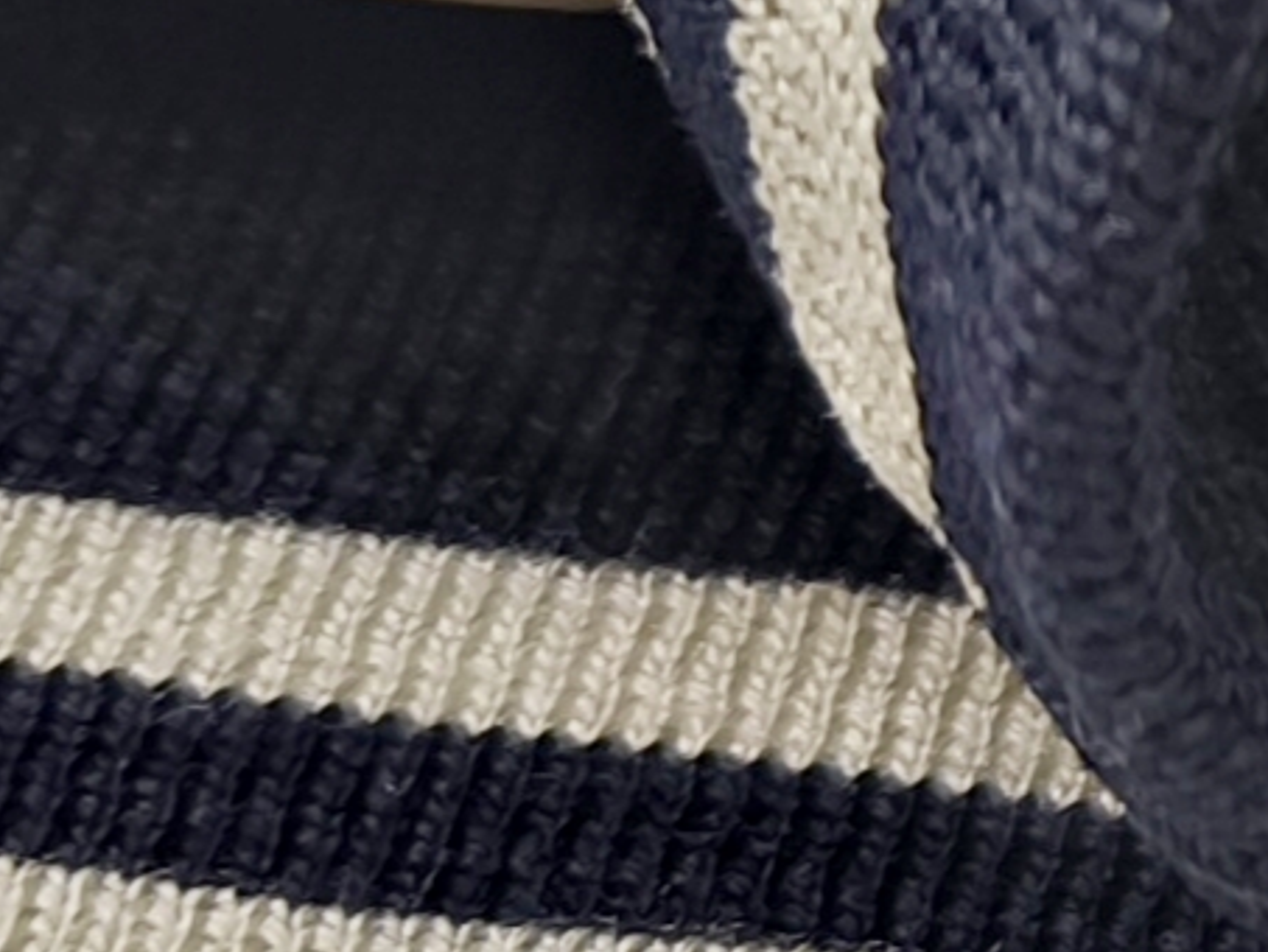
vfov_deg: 8.8
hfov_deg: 9.4
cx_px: 3944
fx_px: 5899
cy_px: -792
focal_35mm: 161
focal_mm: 6.92
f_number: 1.9
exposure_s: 1/100
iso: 160
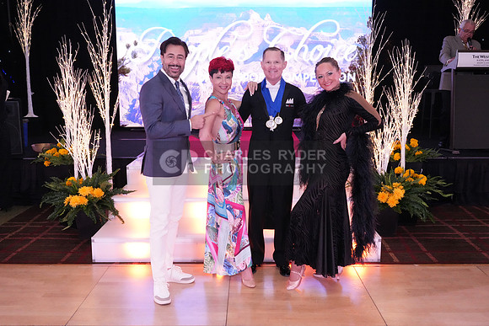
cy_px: 163
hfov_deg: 54.4
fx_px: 476
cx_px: 244
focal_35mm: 35
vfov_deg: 37.9
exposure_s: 1/250
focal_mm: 35
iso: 8000
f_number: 8
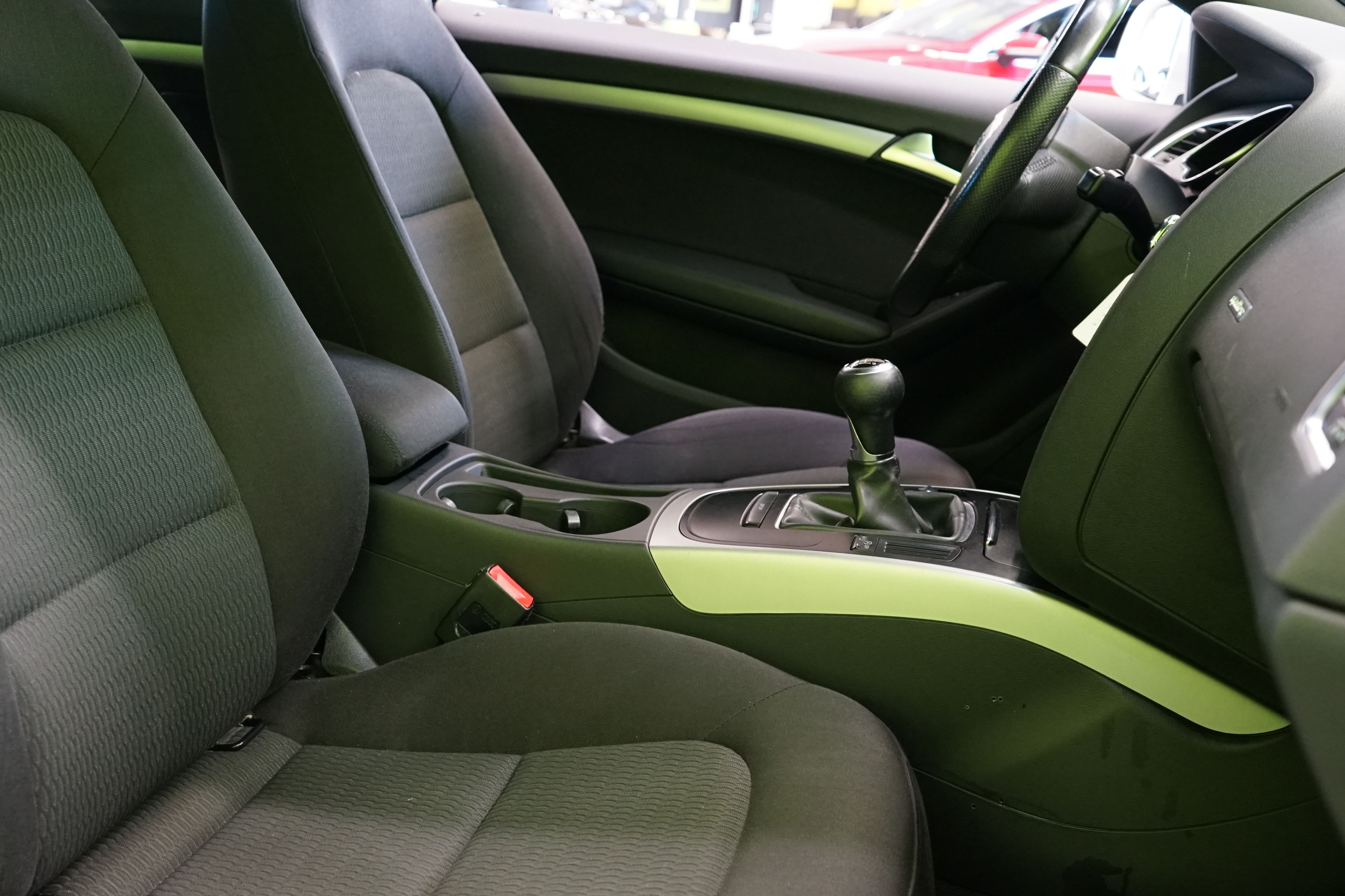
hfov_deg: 47.8
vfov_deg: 33.4
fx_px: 1494
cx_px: 472
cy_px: 409
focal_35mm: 40
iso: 2500
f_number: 5
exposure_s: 1/20
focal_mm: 30
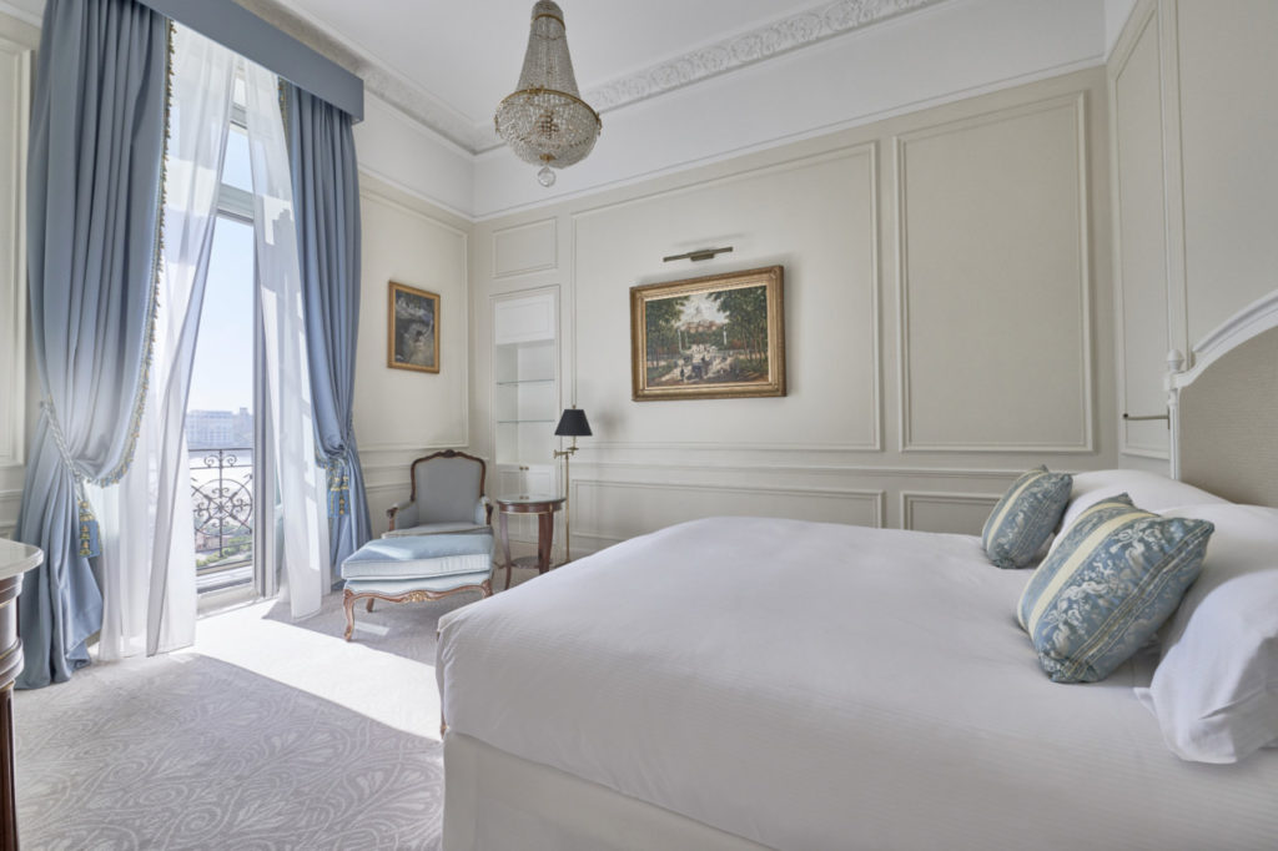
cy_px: 426
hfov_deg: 96.8
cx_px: 639
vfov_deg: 73.7
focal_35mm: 16
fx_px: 568
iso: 200
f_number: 8
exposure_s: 1/200
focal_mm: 16
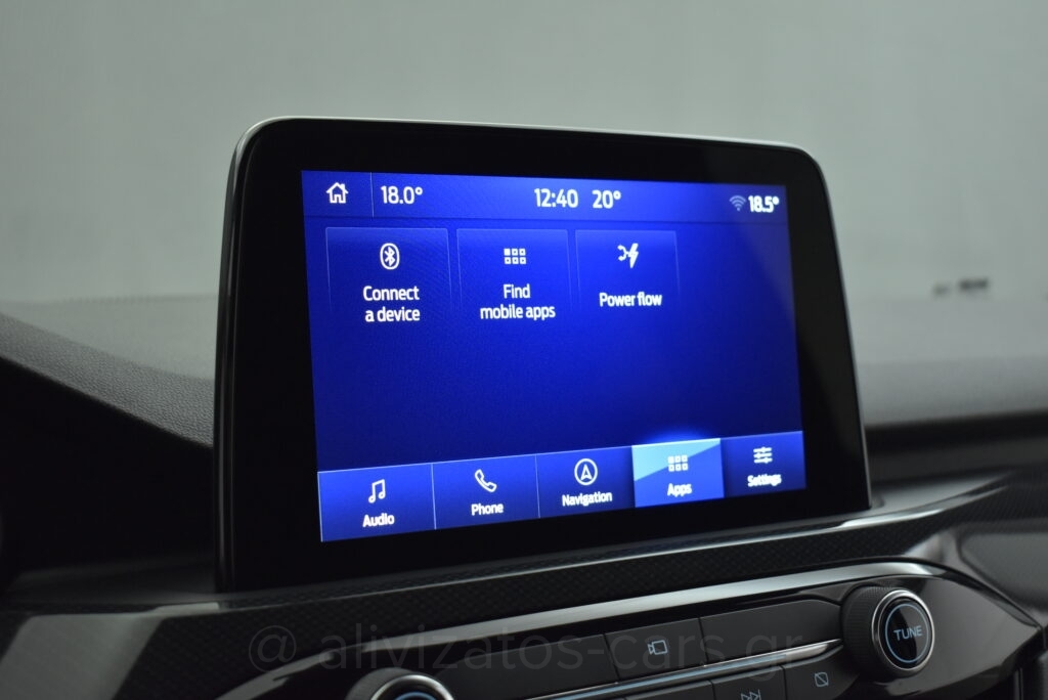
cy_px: 350
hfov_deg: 43.6
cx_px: 524
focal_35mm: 45
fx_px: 1311
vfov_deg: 29.9
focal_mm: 30
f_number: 4.2
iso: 1600
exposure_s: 1/100
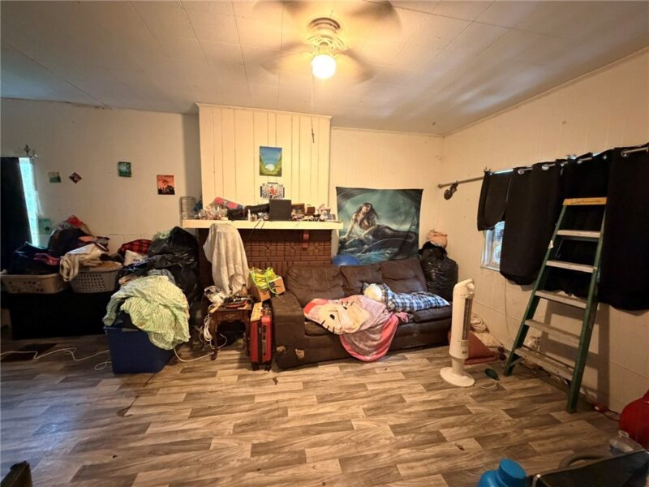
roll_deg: -1.7
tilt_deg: -6.7
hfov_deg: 102.1
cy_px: 244
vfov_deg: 85.7
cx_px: 324
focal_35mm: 14
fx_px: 262
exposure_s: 1/40
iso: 1000
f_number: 2.2
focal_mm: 2.22
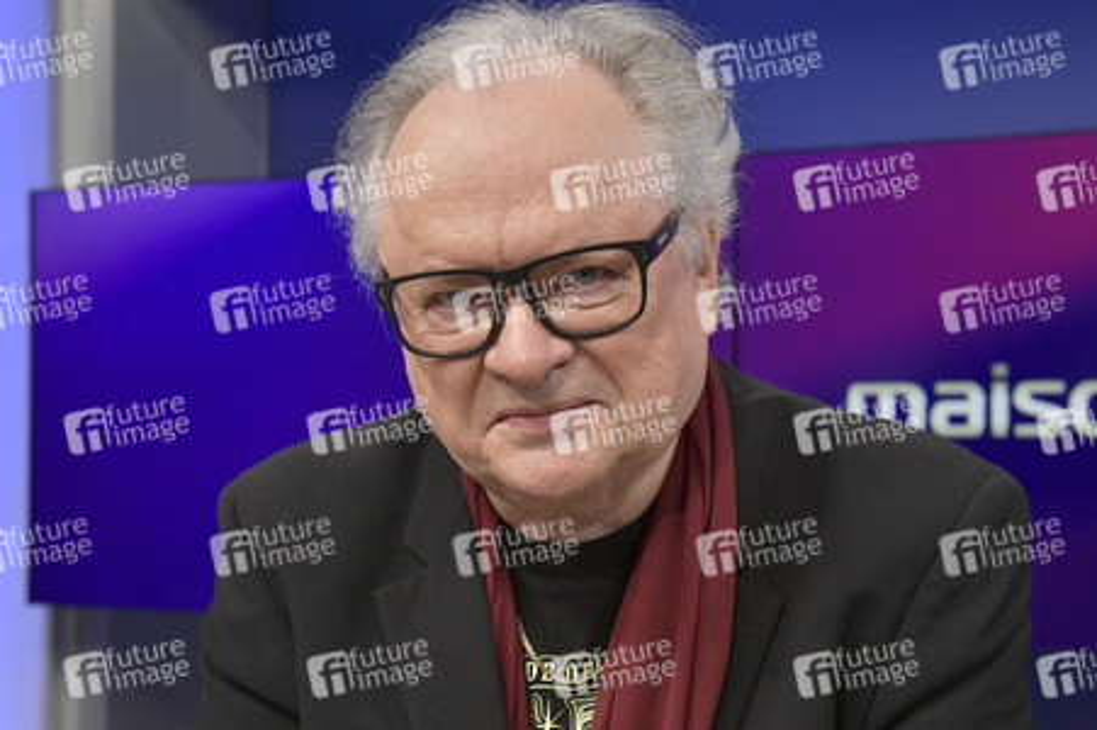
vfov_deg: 27.0
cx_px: 548
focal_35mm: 50
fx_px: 1522
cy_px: 365
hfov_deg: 39.6
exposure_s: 1/200
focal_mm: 50
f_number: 6.3
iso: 2500
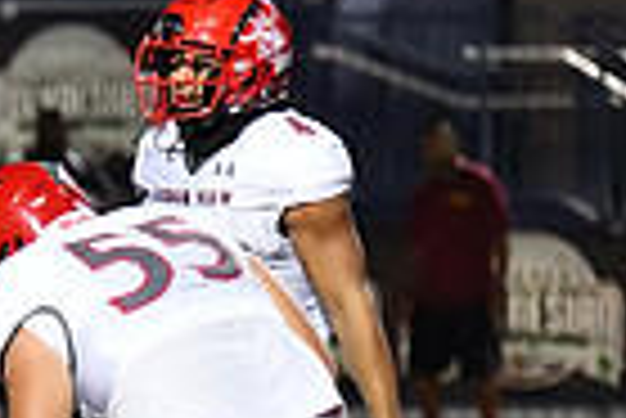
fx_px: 10879
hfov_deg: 3.3
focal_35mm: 625
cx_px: -297
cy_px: 515
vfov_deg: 2.2
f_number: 2.8
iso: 14400
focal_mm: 150
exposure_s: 1/3200
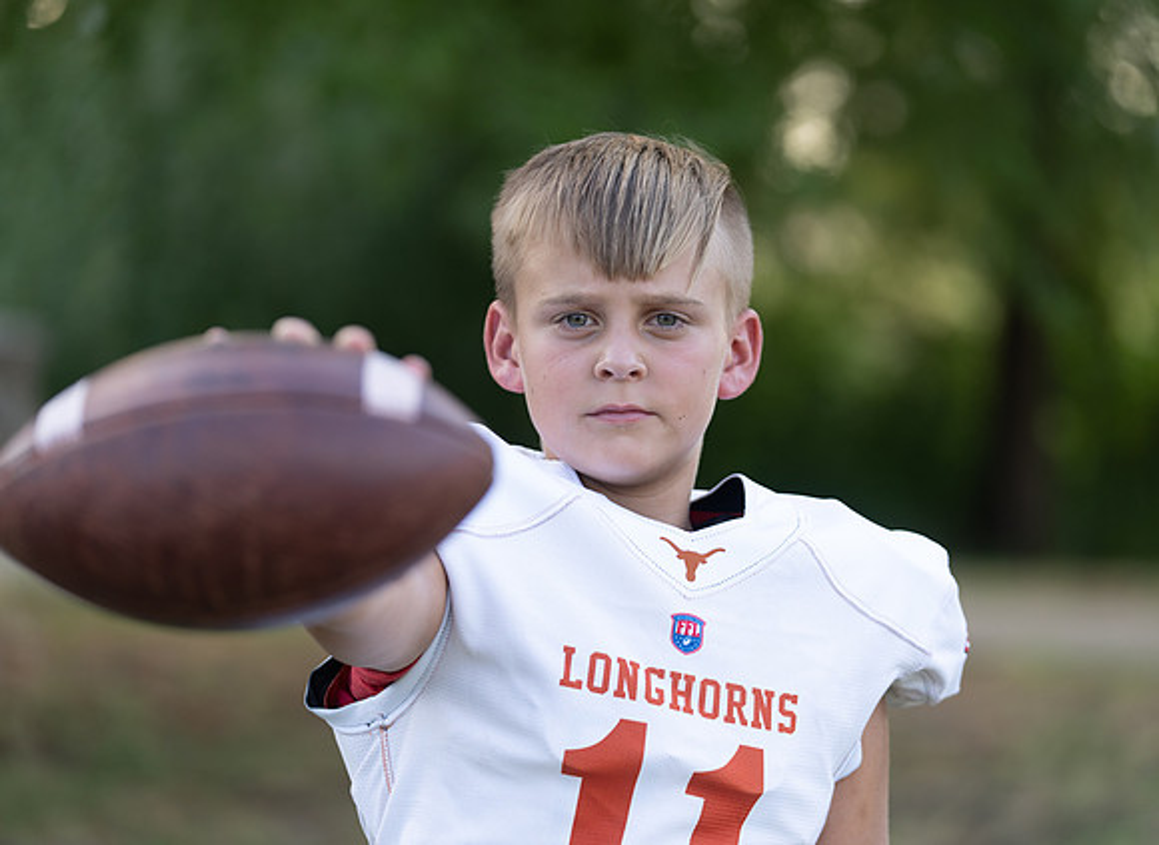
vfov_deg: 12.0
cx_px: 634
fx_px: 4016
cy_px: 422
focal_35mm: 121
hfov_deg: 16.4
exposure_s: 1/400
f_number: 2.8
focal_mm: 114
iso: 250
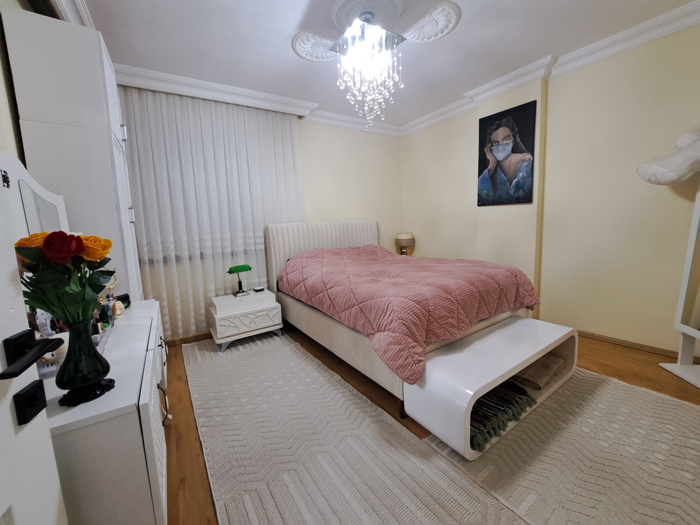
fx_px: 263
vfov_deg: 89.9
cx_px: 350
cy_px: 262
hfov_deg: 106.2
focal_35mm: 13
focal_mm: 1.74
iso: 250
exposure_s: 1/50
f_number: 2.2
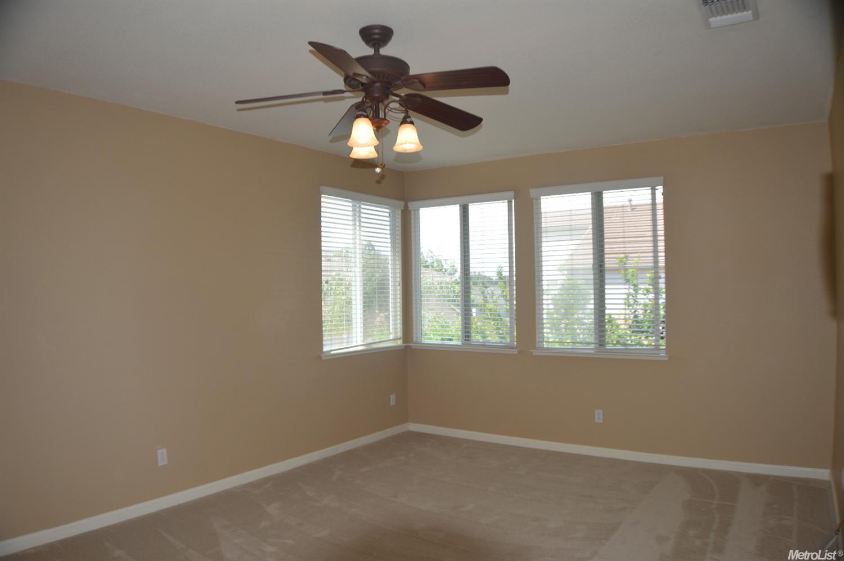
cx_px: 422
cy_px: 280
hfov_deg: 57.3
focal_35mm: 33
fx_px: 773
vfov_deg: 39.9
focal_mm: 22
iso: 110
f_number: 4
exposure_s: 1/125
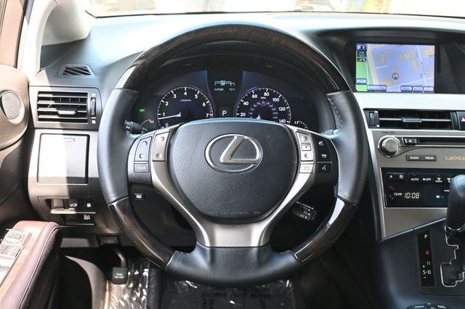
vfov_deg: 34.2
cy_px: 154
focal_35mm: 39
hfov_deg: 49.6
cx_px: 232
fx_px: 503
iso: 1250
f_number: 4.5
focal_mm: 26
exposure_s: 1/125
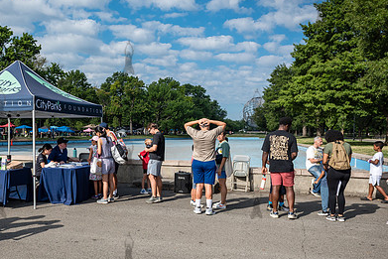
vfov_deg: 36.8
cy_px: 153
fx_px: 388
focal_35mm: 36
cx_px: 128
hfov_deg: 52.1
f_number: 5
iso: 200
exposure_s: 1/1600
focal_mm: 24
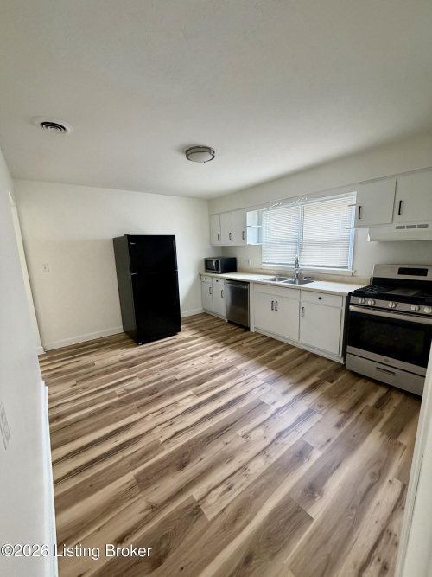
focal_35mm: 14
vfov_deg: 102.1
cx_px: 216
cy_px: 288
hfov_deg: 85.7
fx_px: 233
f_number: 2.2
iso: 320
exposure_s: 1/67
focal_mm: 2.22
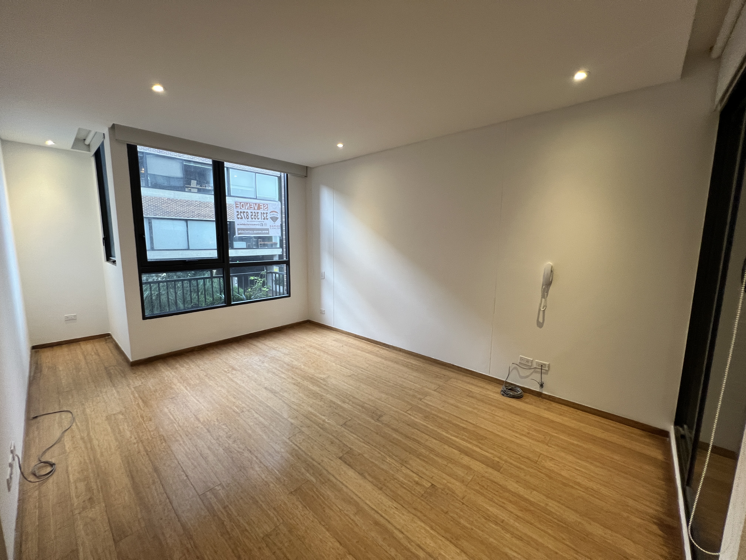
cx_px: 373
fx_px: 280
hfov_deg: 106.2
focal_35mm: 13
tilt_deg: -8.4
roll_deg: -0.1
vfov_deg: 89.9
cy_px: 280
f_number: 1.8
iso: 200
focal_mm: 1.57
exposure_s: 1/120
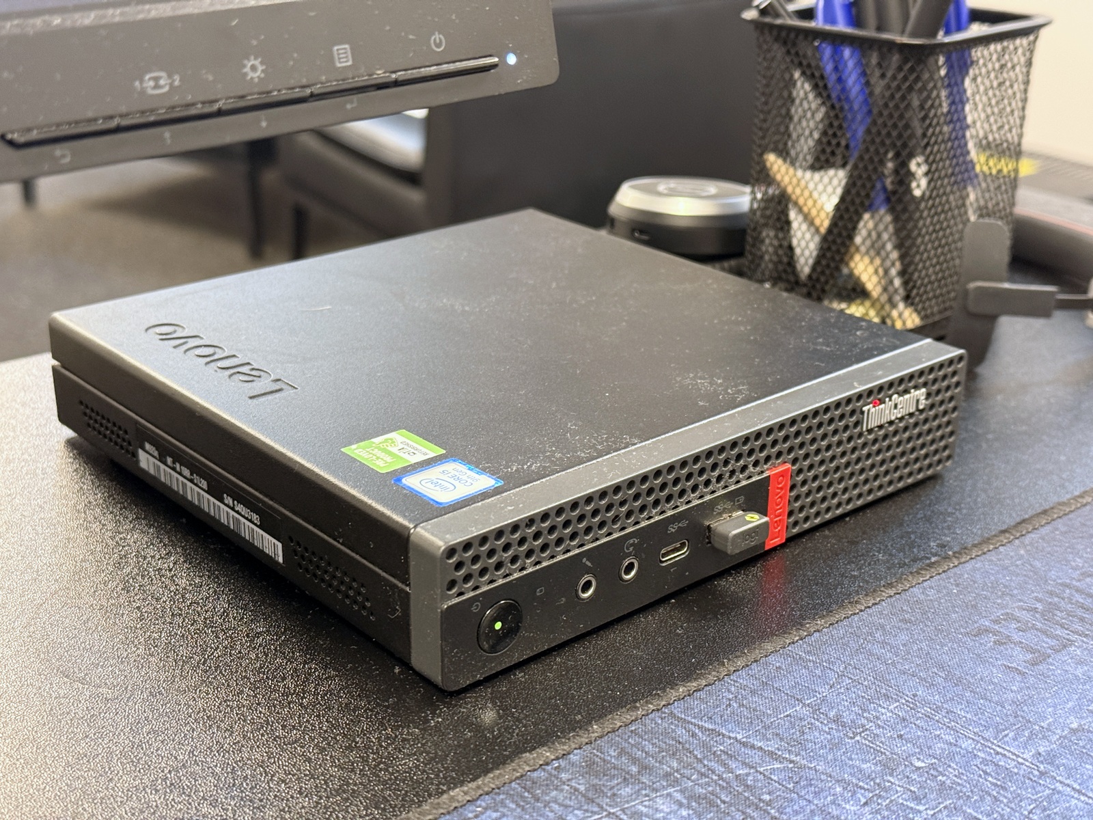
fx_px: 1516
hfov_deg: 39.7
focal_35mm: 48
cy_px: 410
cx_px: 546
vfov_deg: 30.3
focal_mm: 6.76
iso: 250
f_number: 1.78
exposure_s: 1/33
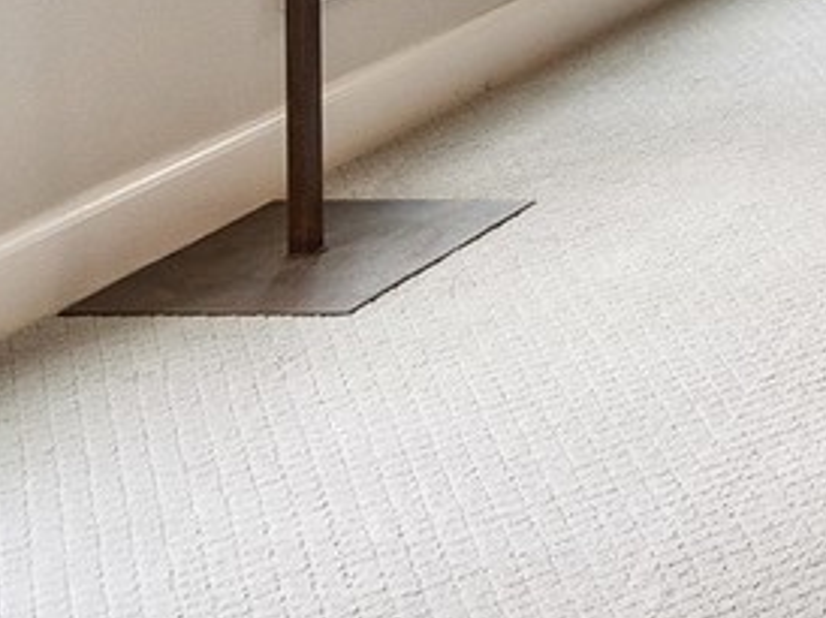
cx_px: 2119
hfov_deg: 13.5
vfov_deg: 13.3
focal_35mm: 91
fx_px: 2170
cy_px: -727
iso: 200
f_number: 9
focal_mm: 11
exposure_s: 1/5
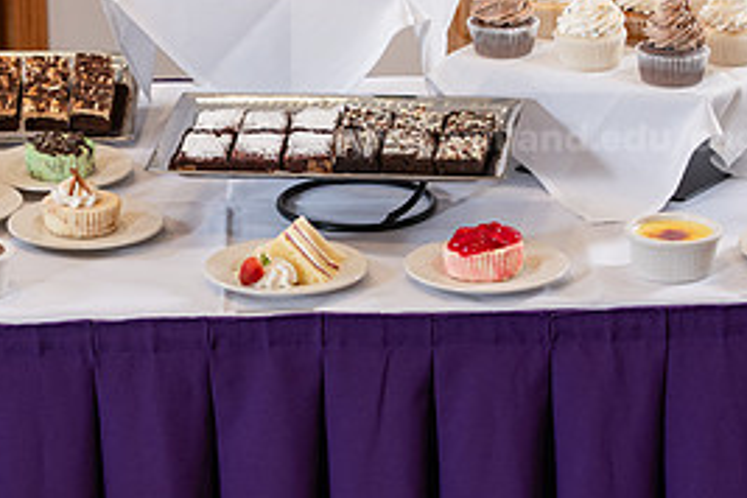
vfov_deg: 9.0
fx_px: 3154
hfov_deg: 13.5
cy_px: 197
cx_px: 207
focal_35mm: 152
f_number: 5
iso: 640
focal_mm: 70
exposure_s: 1/160
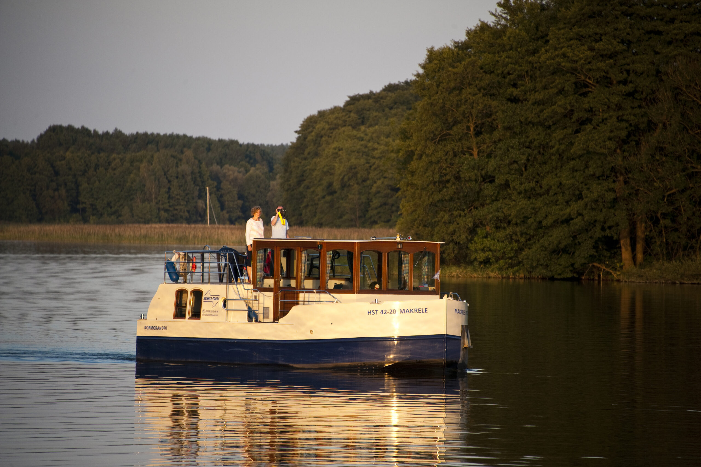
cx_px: 350
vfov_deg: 4.6
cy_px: 234
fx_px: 5838
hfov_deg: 6.9
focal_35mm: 300
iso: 500
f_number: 5.6
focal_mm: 300
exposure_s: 1/800
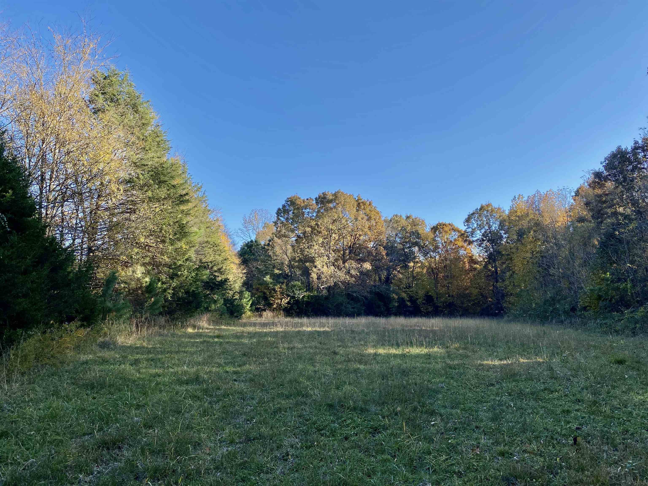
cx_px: 324
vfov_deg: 53.1
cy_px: 243
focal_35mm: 26
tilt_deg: +7.0
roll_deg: +0.6
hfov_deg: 67.3
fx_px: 487
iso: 32
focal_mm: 4.25
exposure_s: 1/1053
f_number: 1.8
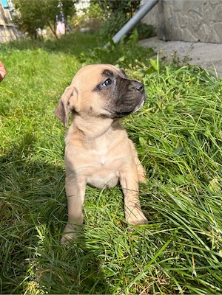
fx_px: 222
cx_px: 111
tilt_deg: -29.6
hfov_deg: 53.1
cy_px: 148
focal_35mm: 26
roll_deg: +14.6
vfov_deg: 67.3
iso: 50
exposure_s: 1/1511
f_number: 1.5
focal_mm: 5.7
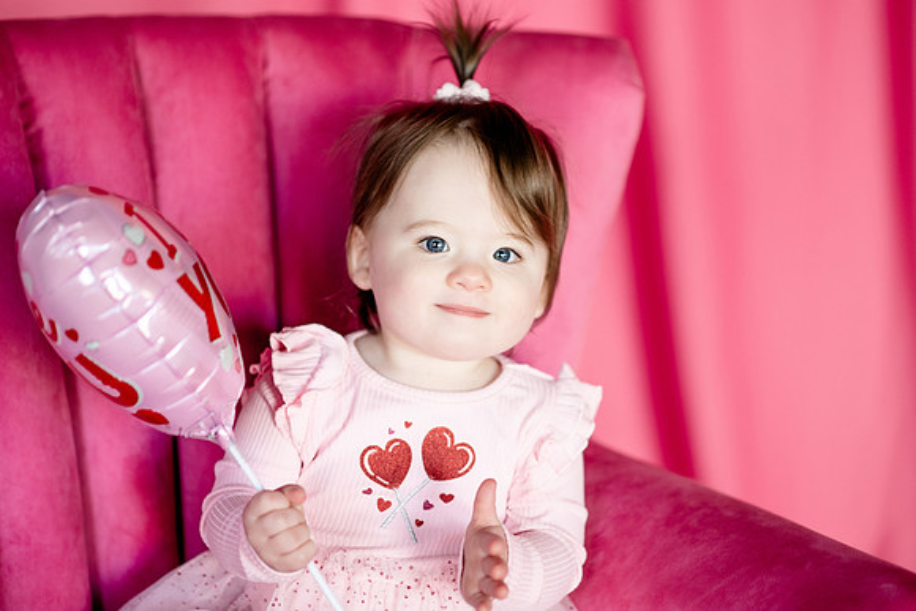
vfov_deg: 16.1
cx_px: 458
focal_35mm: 85
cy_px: 306
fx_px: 2163
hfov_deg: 23.9
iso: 500
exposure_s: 1/160
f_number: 2
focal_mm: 85
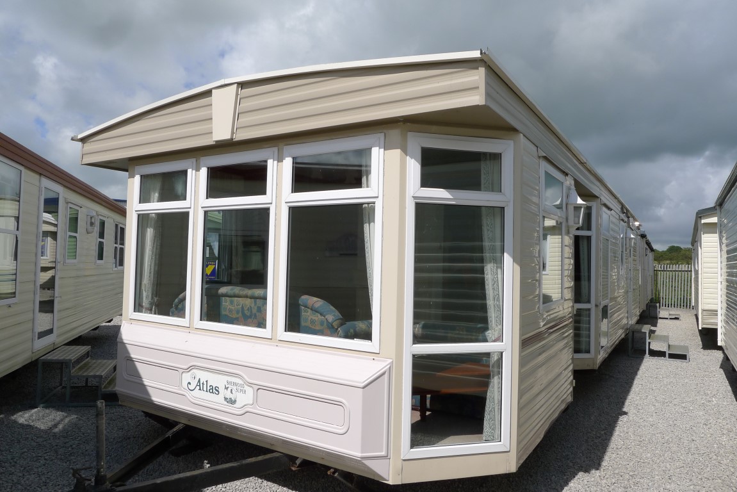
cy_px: 246
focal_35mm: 24
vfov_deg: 53.2
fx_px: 491
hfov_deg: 73.7
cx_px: 368
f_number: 4.5
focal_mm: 5.1
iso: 80
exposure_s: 1/1000
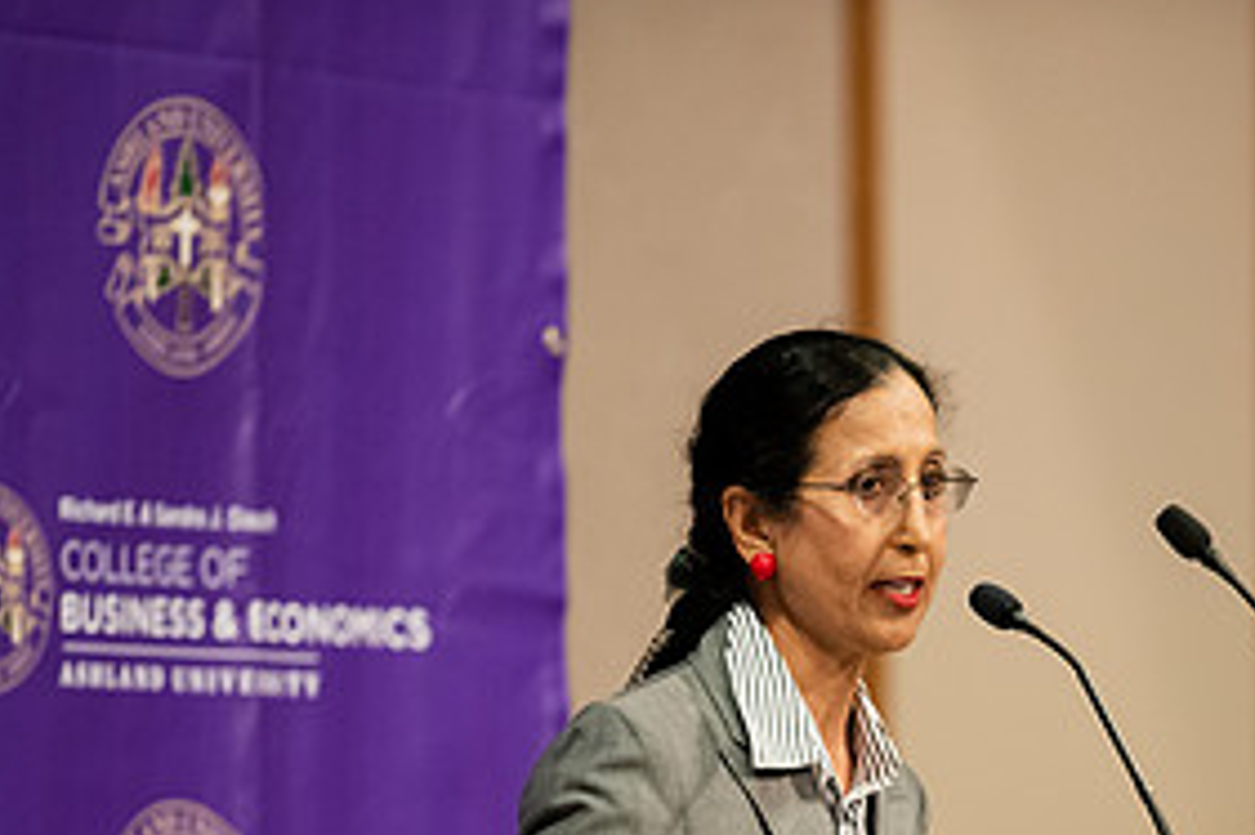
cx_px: 1175
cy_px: 810
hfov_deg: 3.3
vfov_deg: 2.2
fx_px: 21600
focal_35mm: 620
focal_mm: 300
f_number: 2.8
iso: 2500
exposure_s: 1/200
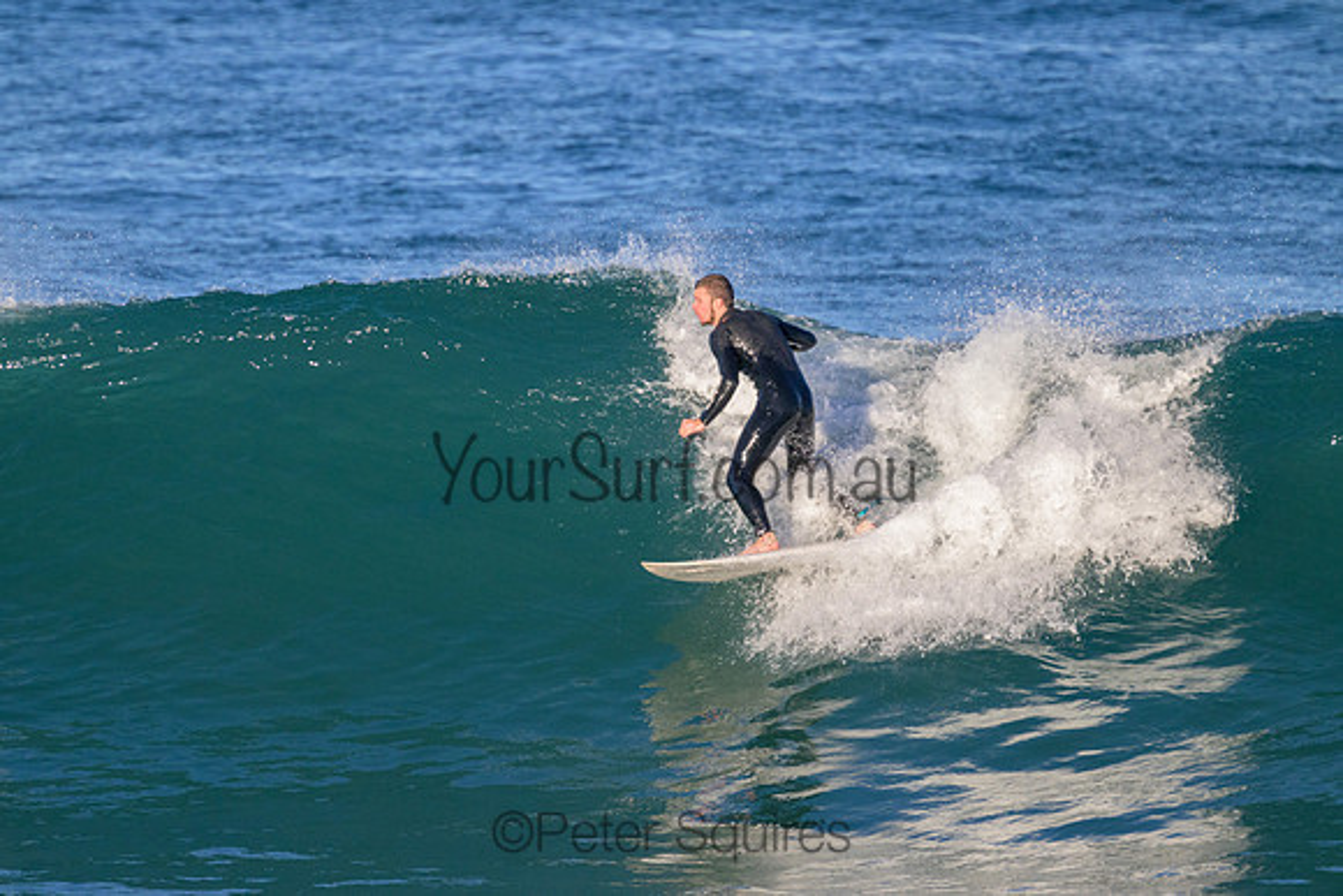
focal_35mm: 800
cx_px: 672
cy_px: 448
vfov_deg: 1.7
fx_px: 29850
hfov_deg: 2.6
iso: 1600
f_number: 11
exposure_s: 1/2000
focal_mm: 800
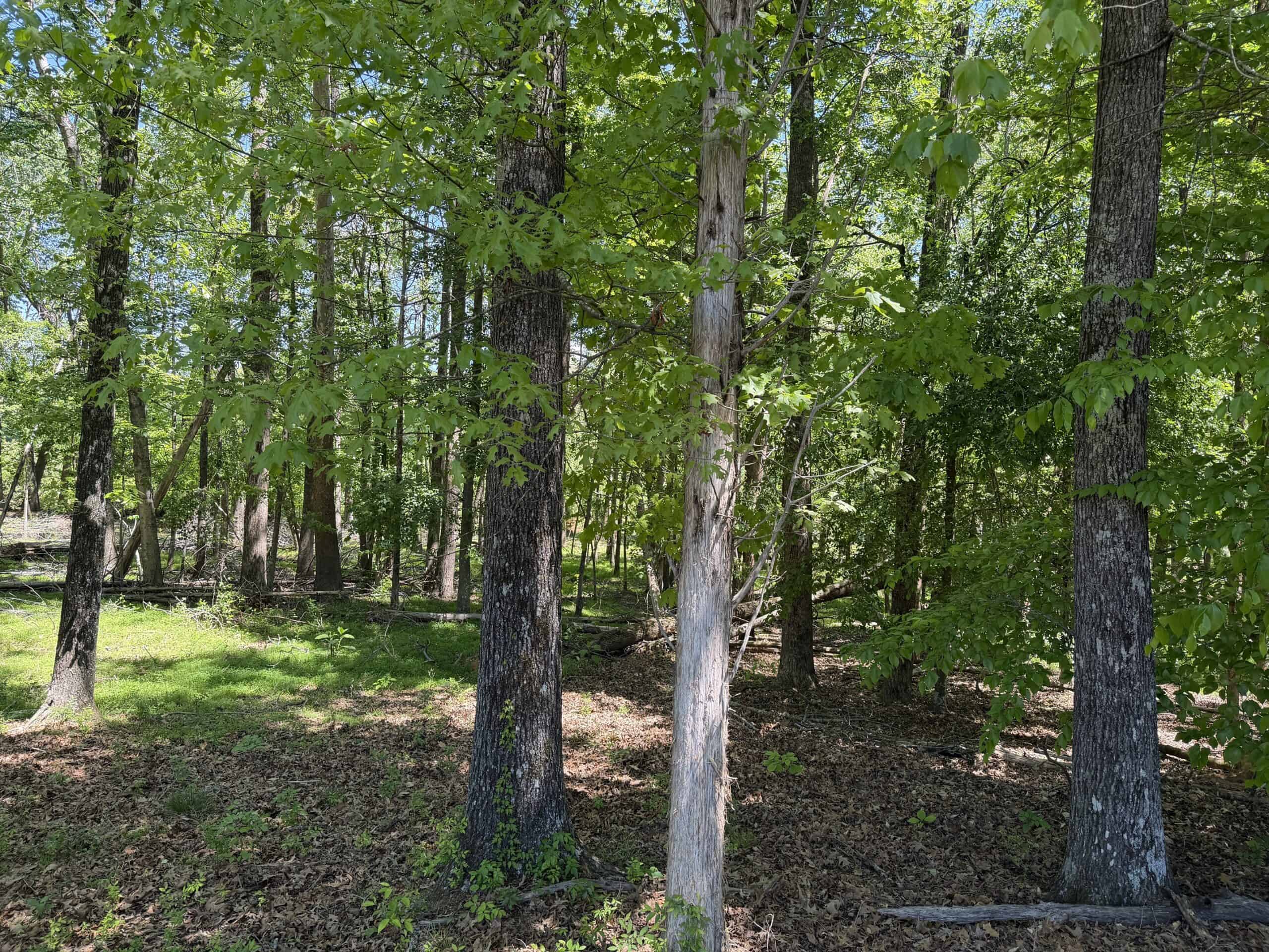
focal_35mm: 24
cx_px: 634
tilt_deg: +3.4
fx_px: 880
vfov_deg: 56.8
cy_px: 476
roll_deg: -0.9
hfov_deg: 71.6
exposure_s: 1/374
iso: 100
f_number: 1.78
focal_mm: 6.76
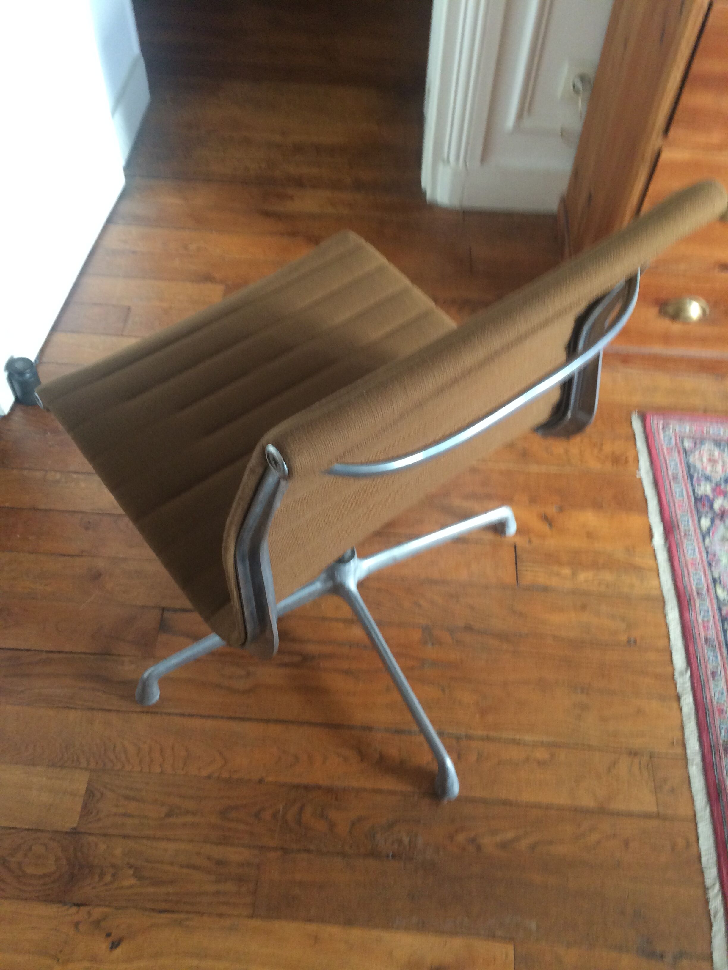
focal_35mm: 29
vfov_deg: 61.7
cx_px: 364
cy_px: 485
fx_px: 813
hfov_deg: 48.2
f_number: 2.2
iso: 160
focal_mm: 4.15
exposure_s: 1/33
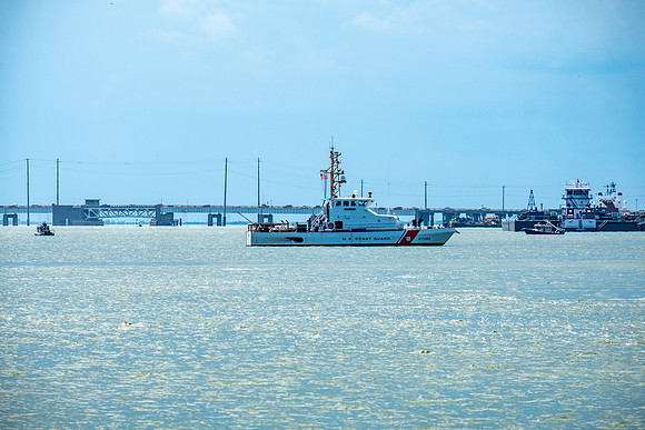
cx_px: 322
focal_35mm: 300
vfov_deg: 4.6
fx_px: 5376
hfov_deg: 6.9
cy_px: 215
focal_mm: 200
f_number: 7.1
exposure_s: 1/850
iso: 200
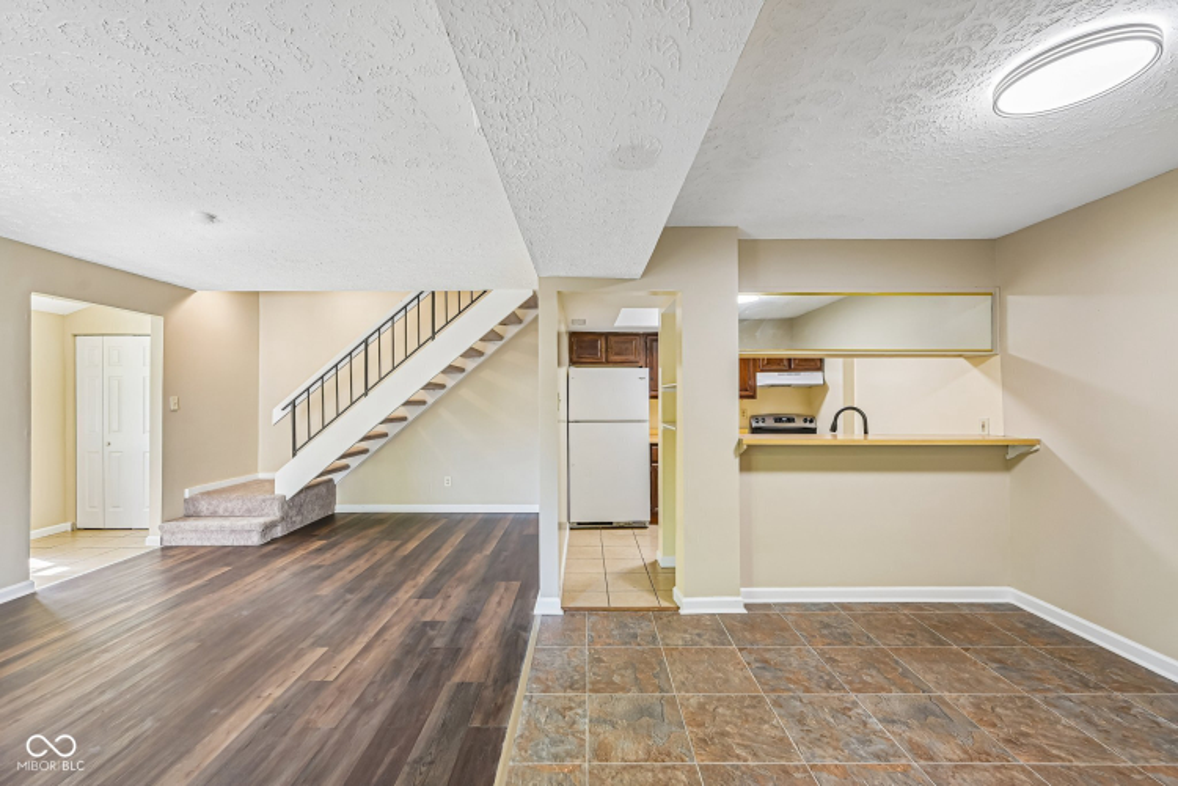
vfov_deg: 81.2
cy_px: 393
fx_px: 458
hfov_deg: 104.3
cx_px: 589
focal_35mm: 14
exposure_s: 1/8
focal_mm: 14
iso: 400
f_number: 8
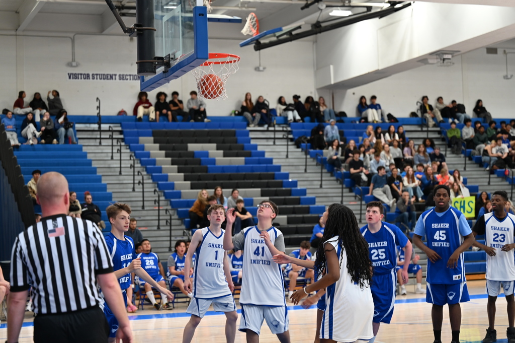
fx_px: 1001
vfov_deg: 19.4
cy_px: 172
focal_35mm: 70
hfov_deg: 28.9
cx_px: 258
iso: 640
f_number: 2.8
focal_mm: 70
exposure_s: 1/125
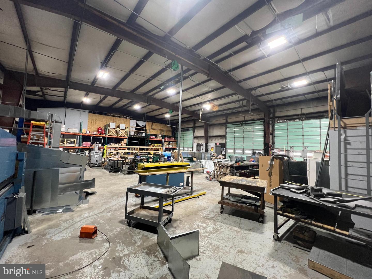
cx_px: 186
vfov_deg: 89.9
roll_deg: -1.4
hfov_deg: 106.2
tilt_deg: +2.7
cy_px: 140
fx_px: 140
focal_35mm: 13
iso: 250
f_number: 1.8
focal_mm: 1.57
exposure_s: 1/60
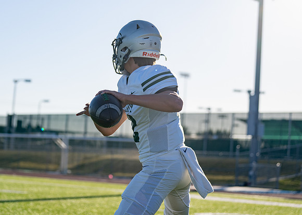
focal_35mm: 94
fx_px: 802
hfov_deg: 21.3
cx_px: 118
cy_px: 85
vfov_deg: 15.3
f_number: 2.8
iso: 160
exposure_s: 1/2500
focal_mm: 70
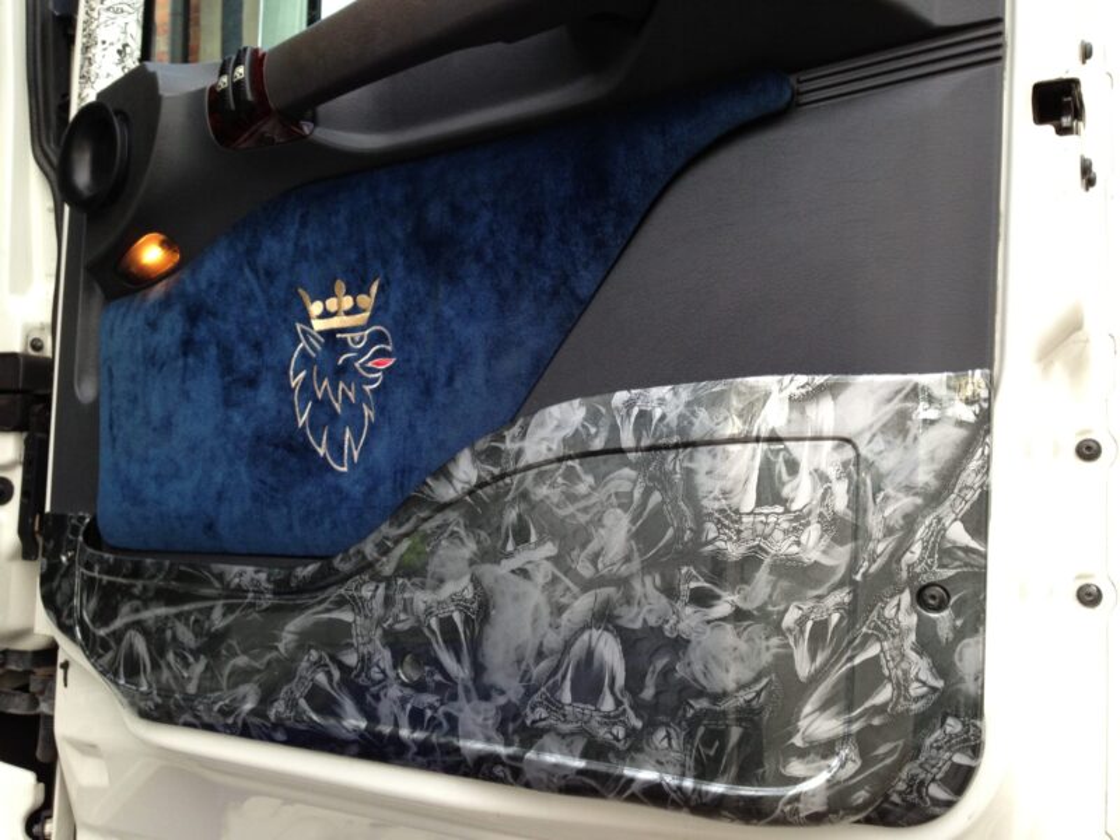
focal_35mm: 33
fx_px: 1068
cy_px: 420
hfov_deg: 55.4
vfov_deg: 42.9
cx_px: 560
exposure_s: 1/60
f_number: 2.4
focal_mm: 4.13
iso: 64
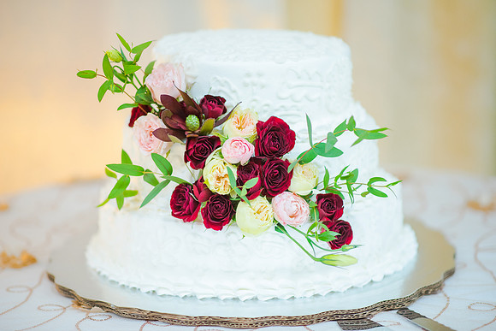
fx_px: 1171
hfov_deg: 23.9
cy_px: 166
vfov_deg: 16.1
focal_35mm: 85
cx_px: 248
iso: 800
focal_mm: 85
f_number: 1.8
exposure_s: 1/125
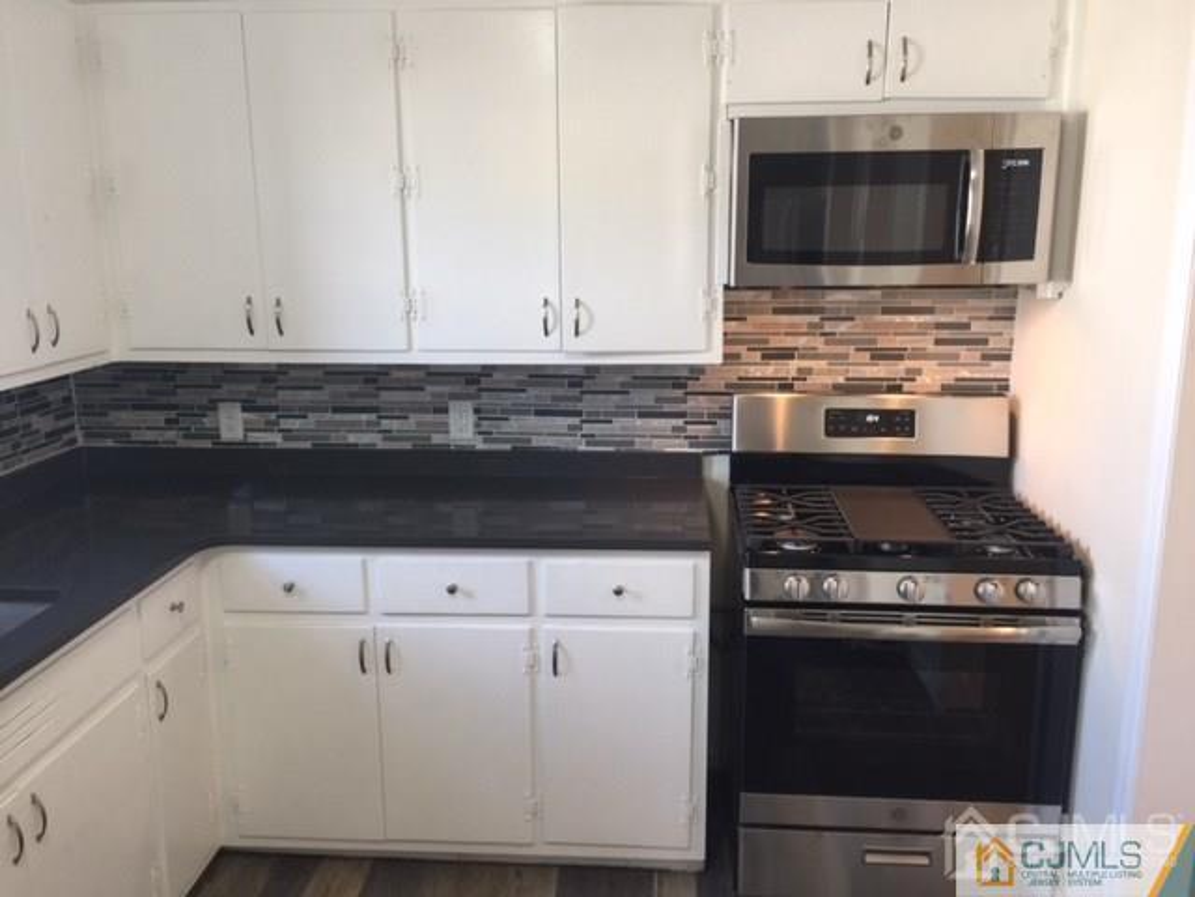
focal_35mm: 29
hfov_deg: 61.7
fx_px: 1001
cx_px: 598
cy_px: 448
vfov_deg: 48.2
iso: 32
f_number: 2.2
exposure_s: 1/15
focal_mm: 4.15
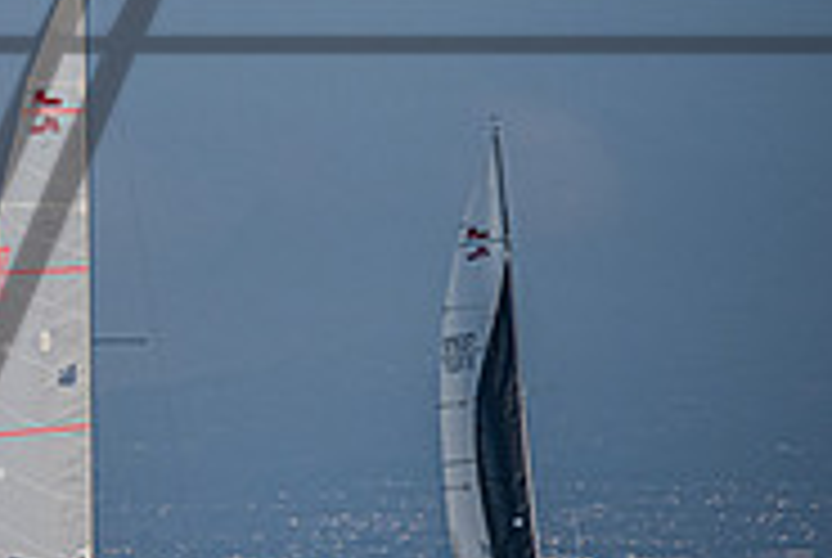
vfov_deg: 1.9
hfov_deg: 2.9
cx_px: -694
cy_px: 173
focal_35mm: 714
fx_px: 16528
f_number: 6.3
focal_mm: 180
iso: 400
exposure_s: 1/1250
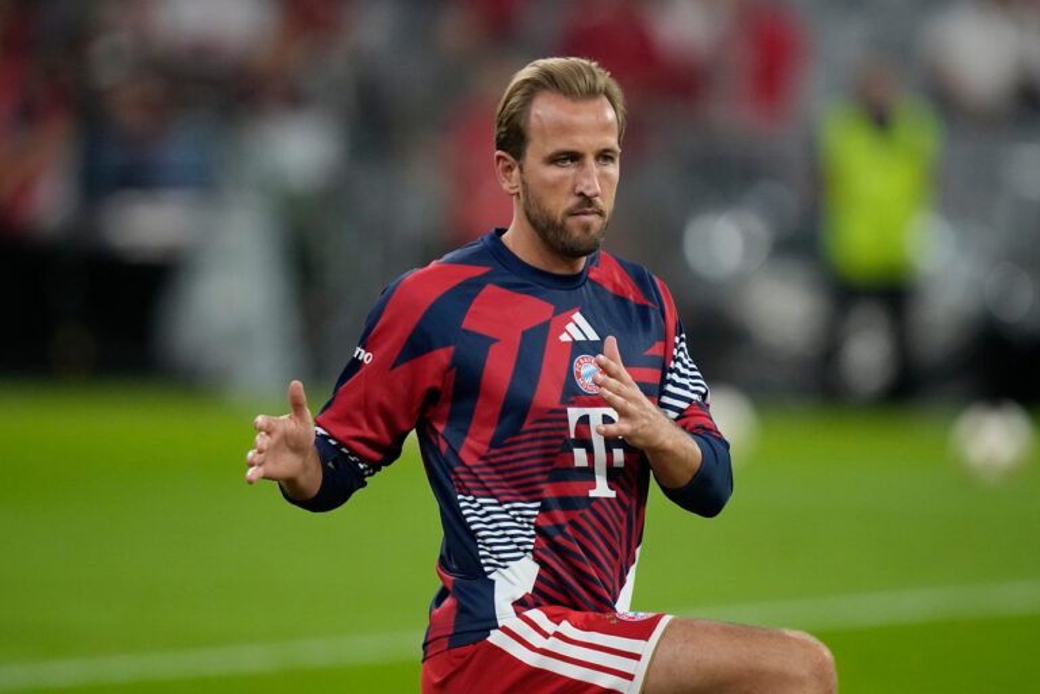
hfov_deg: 3.4
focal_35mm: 600
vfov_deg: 2.3
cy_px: 347
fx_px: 17332
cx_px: 520
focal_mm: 400
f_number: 2.8
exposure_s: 1/2500
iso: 4000
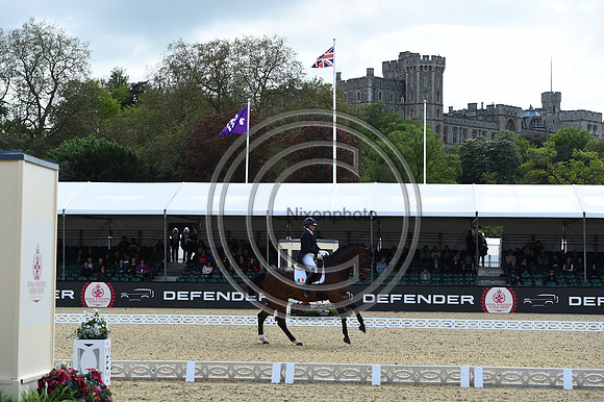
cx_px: 302
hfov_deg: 23.7
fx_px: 1442
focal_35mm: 86
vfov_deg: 15.9
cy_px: 201
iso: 320
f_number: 5
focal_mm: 86
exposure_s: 1/1250
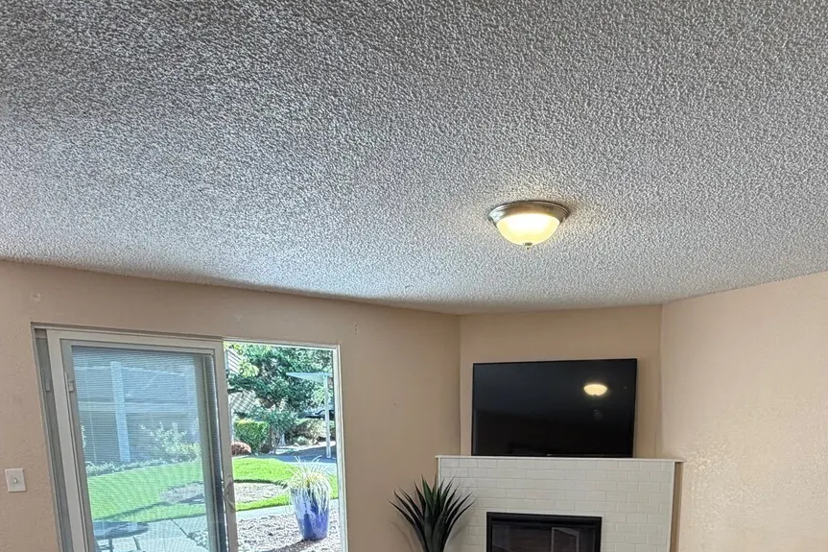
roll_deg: +1.1
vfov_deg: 42.2
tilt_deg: -10.2
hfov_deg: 67.0
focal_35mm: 27
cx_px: 481
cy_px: 539
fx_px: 621
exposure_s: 1/120
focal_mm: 2.22
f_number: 2.2
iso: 125
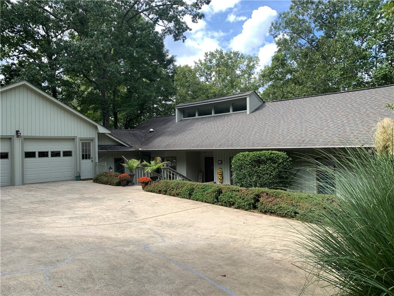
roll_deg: +1.7
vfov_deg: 53.1
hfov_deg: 67.3
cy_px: 148
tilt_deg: +0.8
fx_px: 296
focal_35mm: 26
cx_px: 197
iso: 25
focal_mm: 4.25
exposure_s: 1/1190
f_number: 1.8
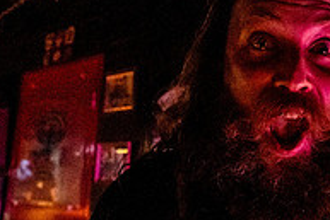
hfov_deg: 41.7
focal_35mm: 42
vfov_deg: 31.7
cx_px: 311
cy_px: 76
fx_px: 385
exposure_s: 1/200
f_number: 2.8
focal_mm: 14
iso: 3200
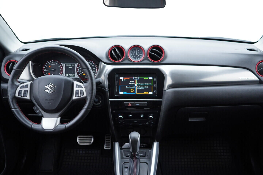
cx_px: 132
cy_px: 88
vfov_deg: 36.9
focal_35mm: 36
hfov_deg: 53.1
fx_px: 263
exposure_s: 1/40
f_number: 2.8
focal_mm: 24
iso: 200
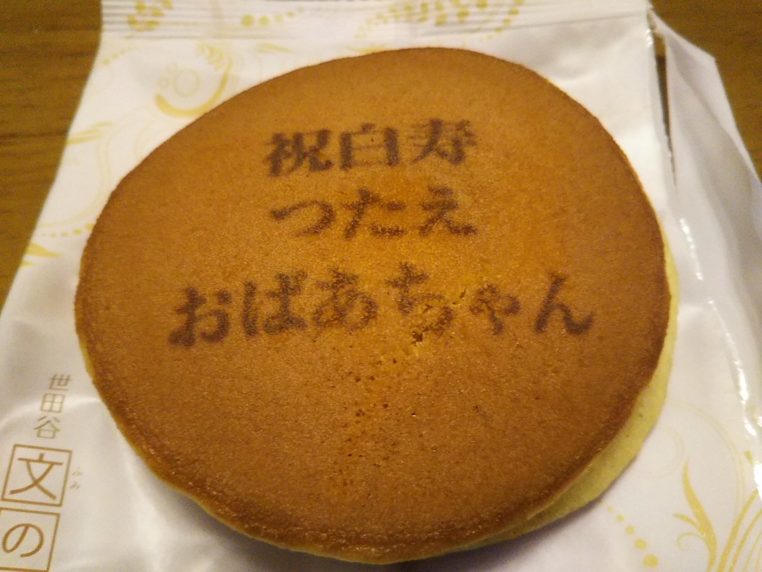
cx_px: 381
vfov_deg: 46.8
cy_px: 286
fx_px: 660
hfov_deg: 60.0
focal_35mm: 30
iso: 400
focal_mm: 4
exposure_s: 1/30
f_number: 2.2
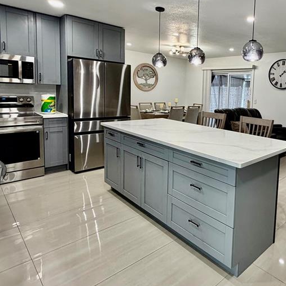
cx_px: 216
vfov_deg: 62.3
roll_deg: -2.2
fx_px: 234
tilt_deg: -5.0
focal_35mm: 25
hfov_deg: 59.4
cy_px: 112
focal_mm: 2.22
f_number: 2.2
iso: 250
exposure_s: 1/120
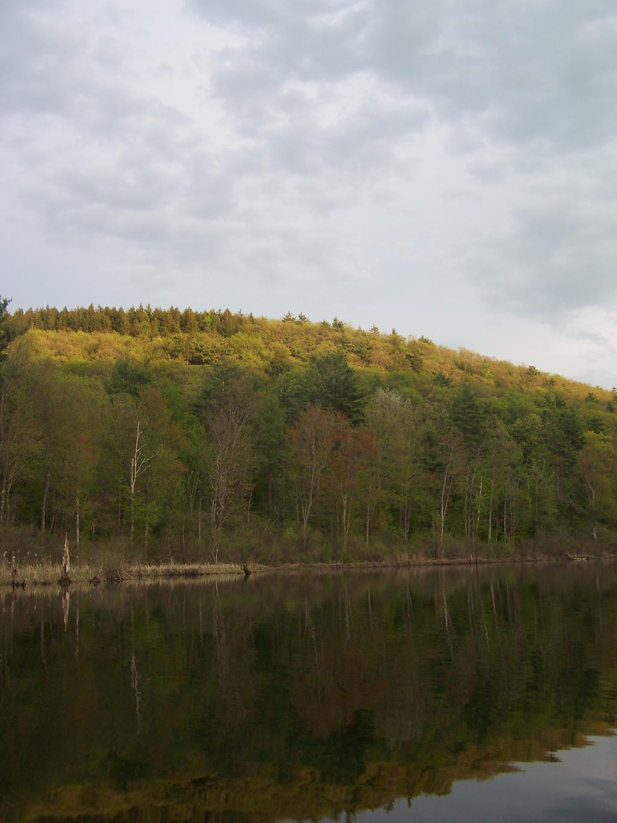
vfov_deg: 49.0
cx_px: 308
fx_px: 903
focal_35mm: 38
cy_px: 412
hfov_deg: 37.7
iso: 80
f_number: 2.8
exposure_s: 1/160
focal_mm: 6.3
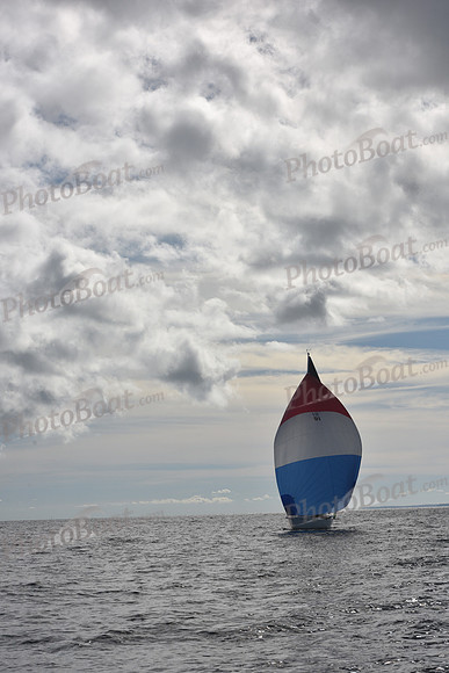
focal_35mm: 70
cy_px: 336
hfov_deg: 19.5
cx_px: 224
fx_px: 1309
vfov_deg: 28.8
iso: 200
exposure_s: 1/500
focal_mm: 70
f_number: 11
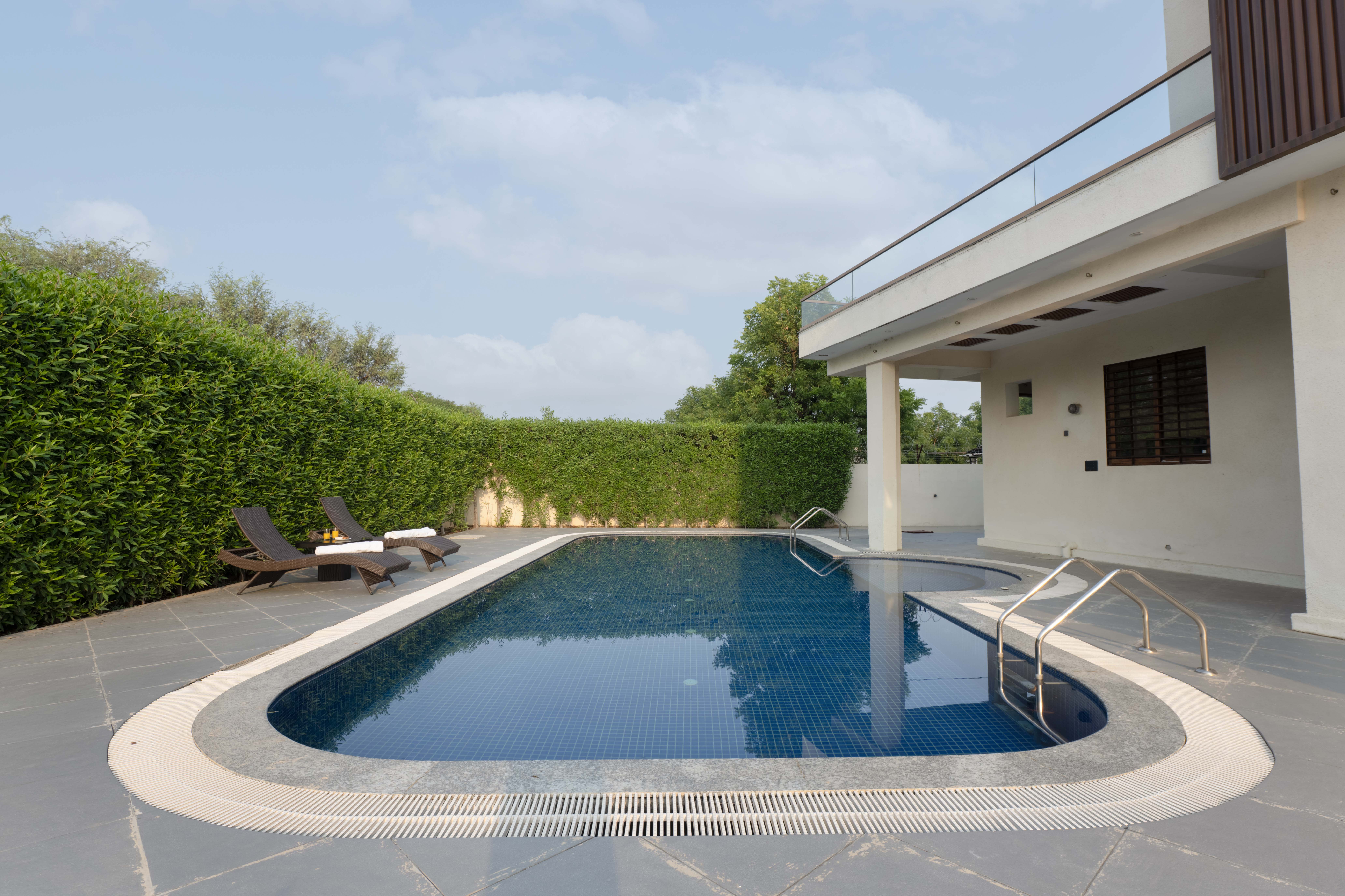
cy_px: 448
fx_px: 672
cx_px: 672
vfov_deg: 67.4
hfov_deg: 90.0
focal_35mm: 18
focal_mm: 18
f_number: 10
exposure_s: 1/400
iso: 125
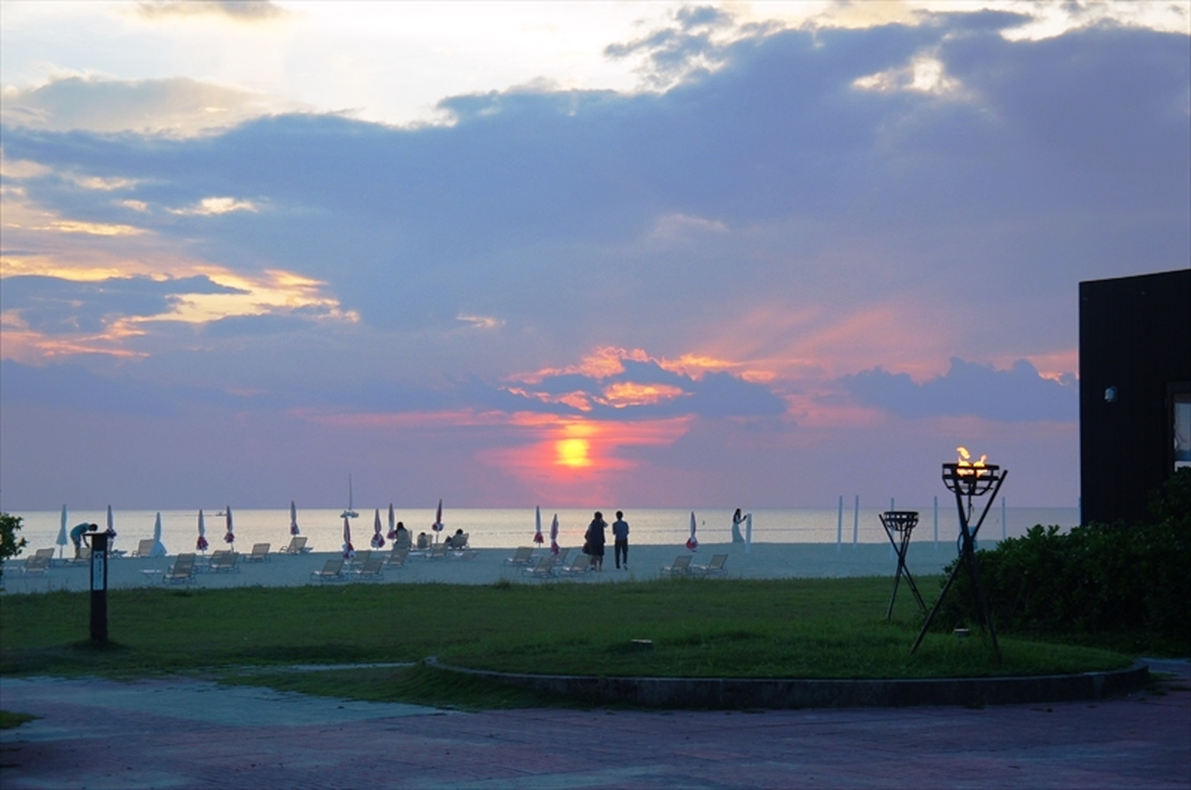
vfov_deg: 19.3
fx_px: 2329
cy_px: 395
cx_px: 596
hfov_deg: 28.7
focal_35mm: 70
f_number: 5
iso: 200
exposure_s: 1/160
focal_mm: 47
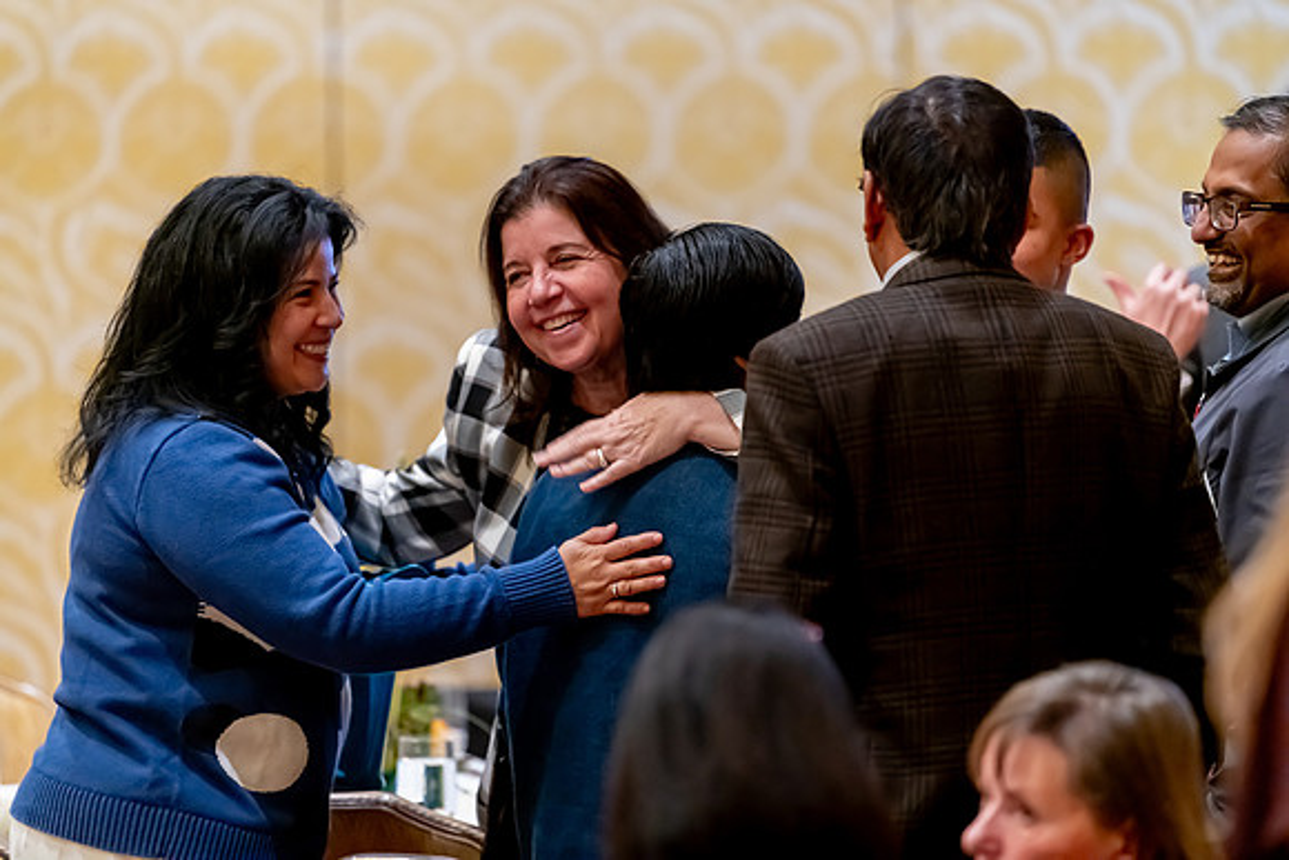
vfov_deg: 6.9
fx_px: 7162
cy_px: 430
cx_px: 644
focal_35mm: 200
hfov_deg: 10.3
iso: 6400
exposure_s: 1/100
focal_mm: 200
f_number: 2.8
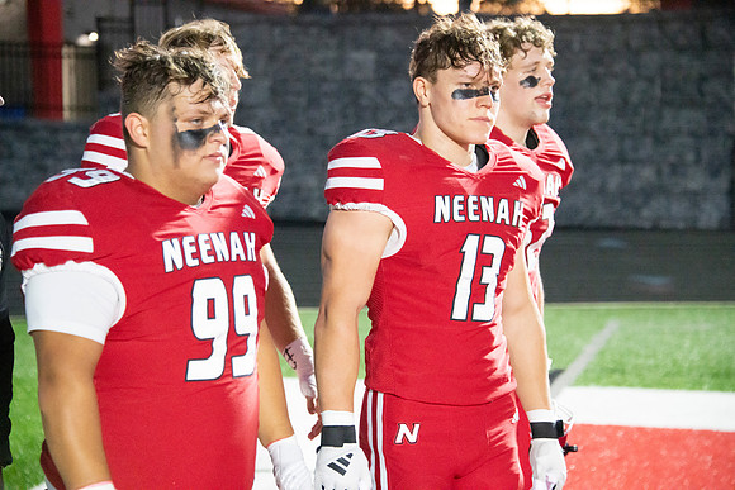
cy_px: 245
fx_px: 2369
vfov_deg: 11.8
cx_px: 368
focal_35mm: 116
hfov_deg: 17.6
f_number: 5.6
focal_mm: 116
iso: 25600
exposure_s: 1/400
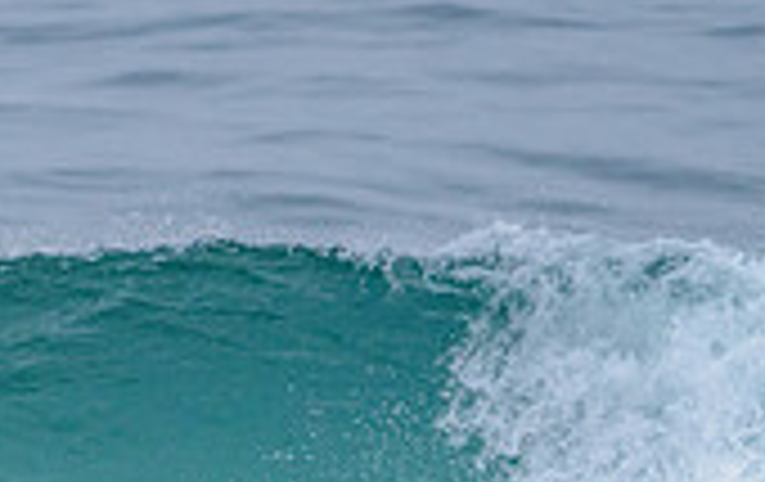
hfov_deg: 1.0
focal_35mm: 2126
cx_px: 407
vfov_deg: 0.6
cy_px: 643
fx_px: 44413
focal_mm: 500
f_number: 5.6
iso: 1800
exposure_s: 1/2000
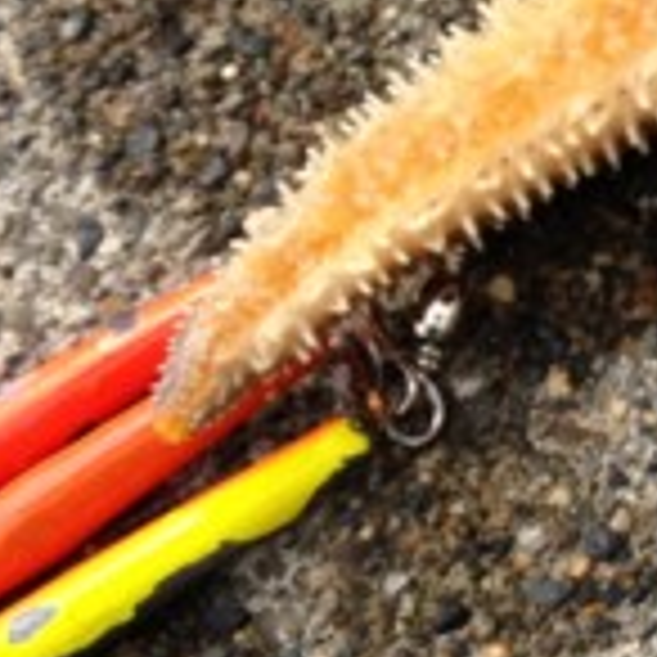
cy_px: -40
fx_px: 3650
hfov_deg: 9.9
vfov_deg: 10.2
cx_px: 1089
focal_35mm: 170
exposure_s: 1/789
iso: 64
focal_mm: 4.28
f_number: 2.4
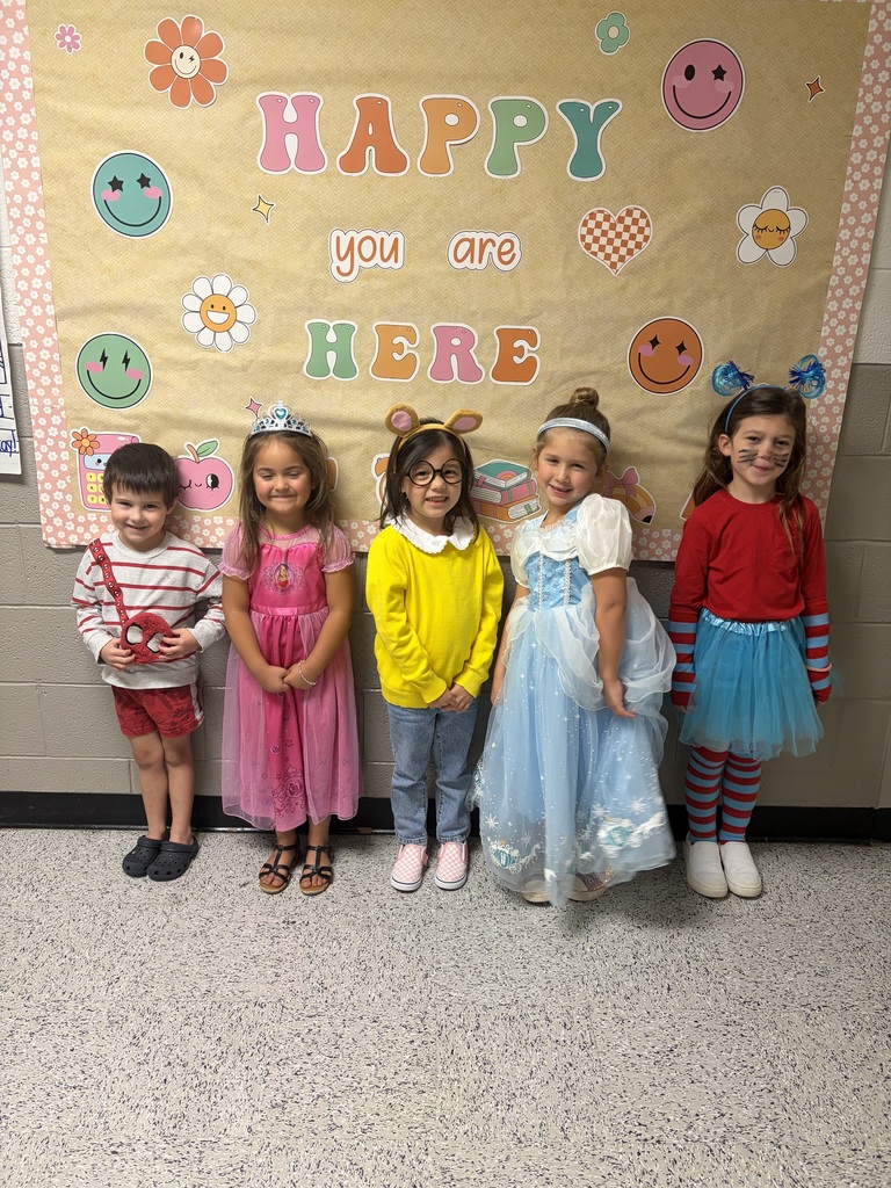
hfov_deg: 53.1
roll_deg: -0.9
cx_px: 446
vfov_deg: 67.3
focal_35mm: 26
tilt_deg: -18.1
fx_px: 892
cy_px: 594
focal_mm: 5.96
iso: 200
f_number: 1.6
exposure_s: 1/60
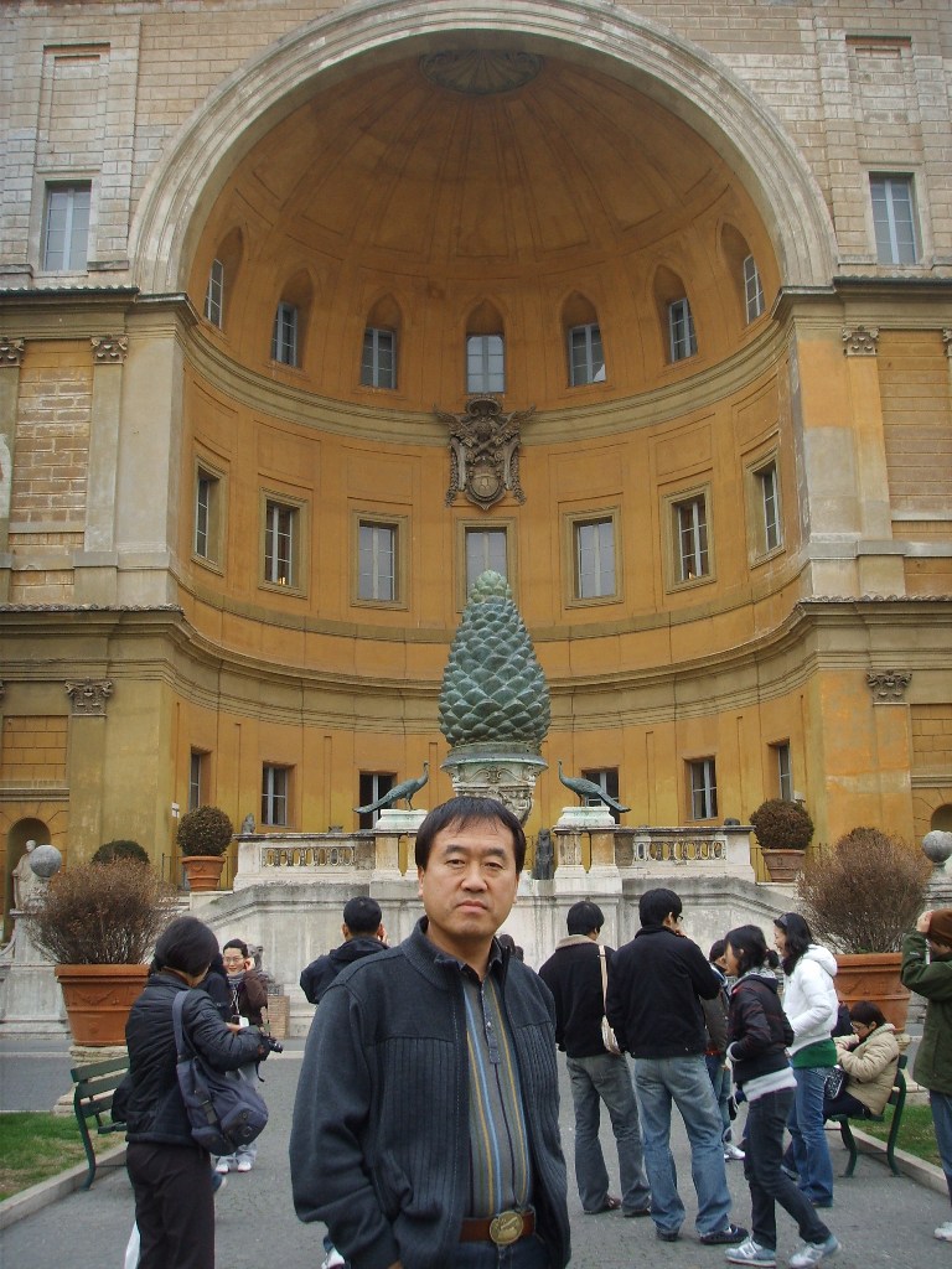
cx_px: 476
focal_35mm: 39
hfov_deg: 36.8
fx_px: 1430
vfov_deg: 47.9
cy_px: 634
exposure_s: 1/90
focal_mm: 6.6
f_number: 3.5
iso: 63
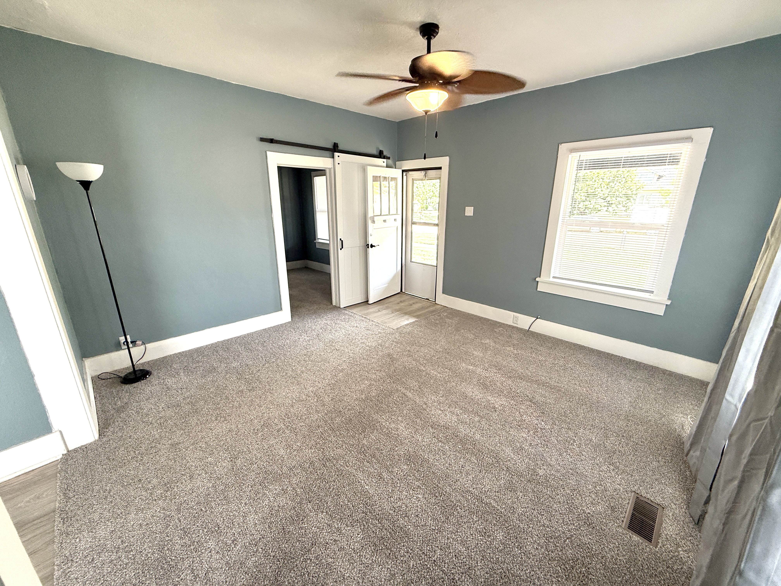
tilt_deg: -15.9
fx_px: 316
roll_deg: -0.3
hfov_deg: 102.1
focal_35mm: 14
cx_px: 390
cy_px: 293
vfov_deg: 85.7
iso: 160
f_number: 2.2
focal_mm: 2.22
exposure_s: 1/99
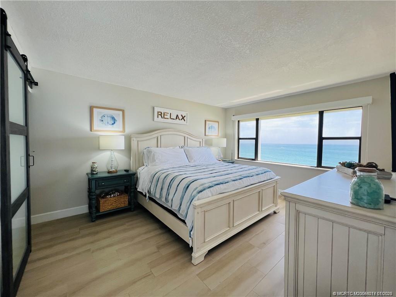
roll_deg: -0.8
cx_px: 198
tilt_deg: -2.7
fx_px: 149
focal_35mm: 13
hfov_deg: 106.2
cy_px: 148
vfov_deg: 89.9
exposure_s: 1/122
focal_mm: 1.57
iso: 50
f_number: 1.8
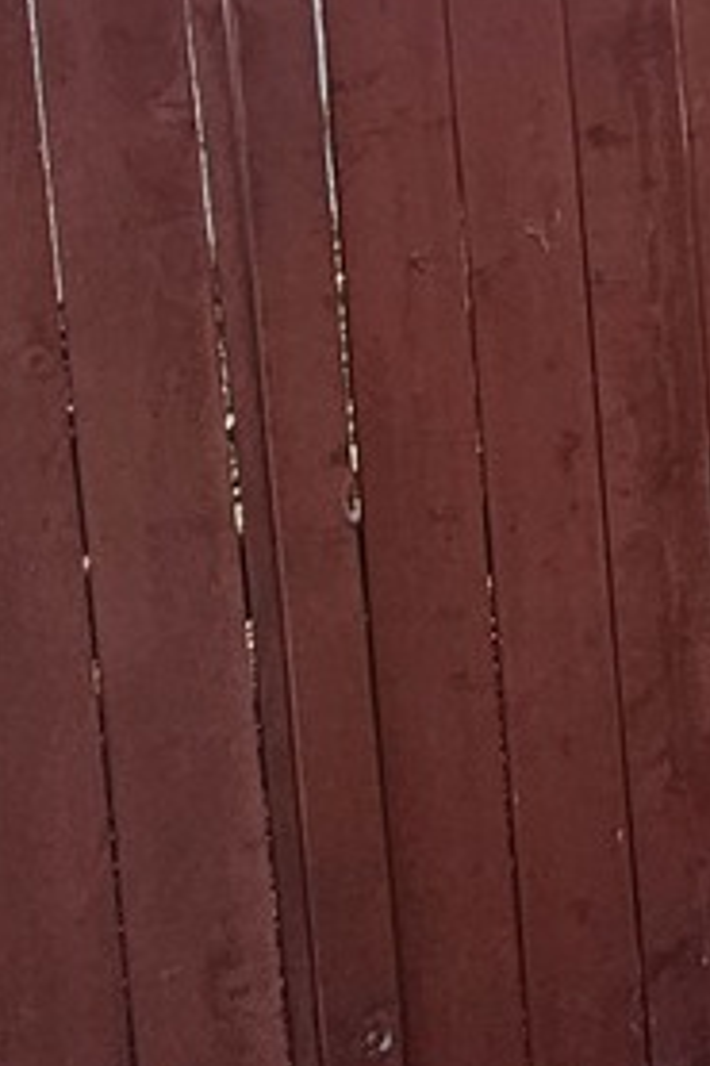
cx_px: 1178
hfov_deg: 16.9
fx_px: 2073
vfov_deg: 26.1
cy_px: -180
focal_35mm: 70
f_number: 2.2
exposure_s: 1/1170
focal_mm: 2.2
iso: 50
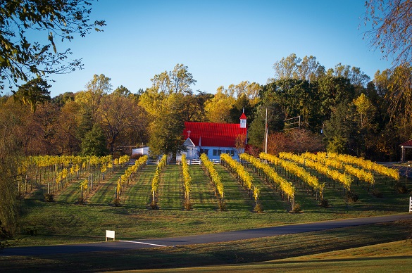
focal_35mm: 82
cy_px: 136
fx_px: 943
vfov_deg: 16.5
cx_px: 206
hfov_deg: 24.7
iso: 200
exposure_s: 1/80
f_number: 10
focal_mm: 55
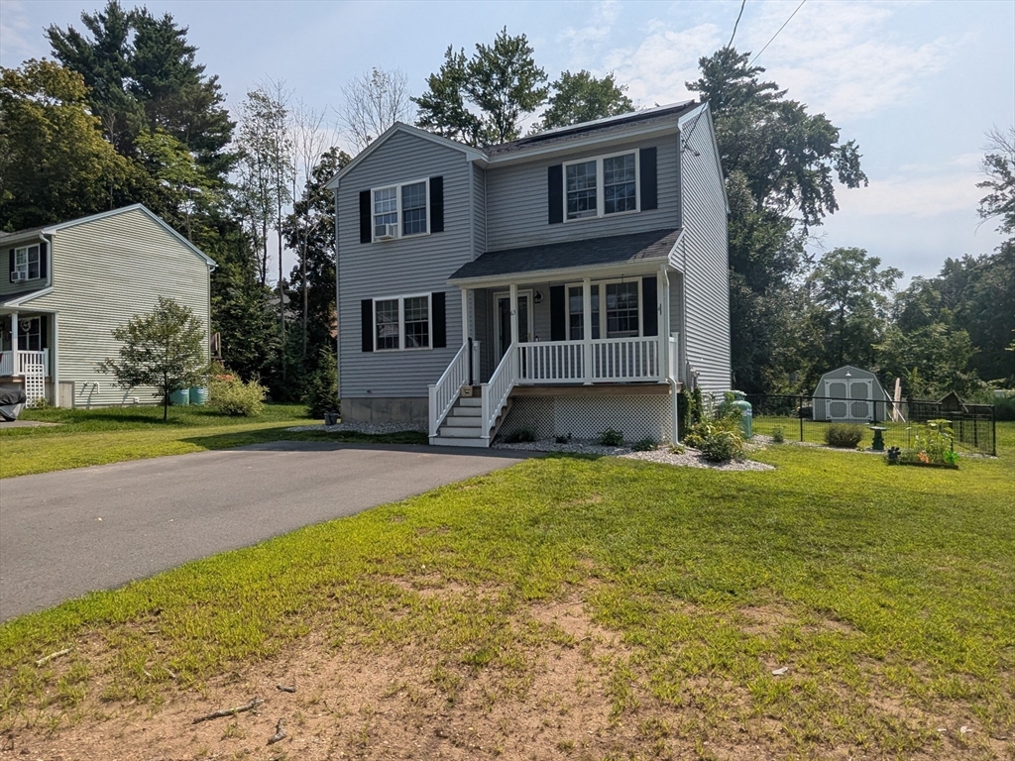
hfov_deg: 94.5
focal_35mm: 16
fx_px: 469
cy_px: 380
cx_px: 508
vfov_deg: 78.1
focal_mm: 2.22
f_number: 2.2
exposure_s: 1/2740
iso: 49
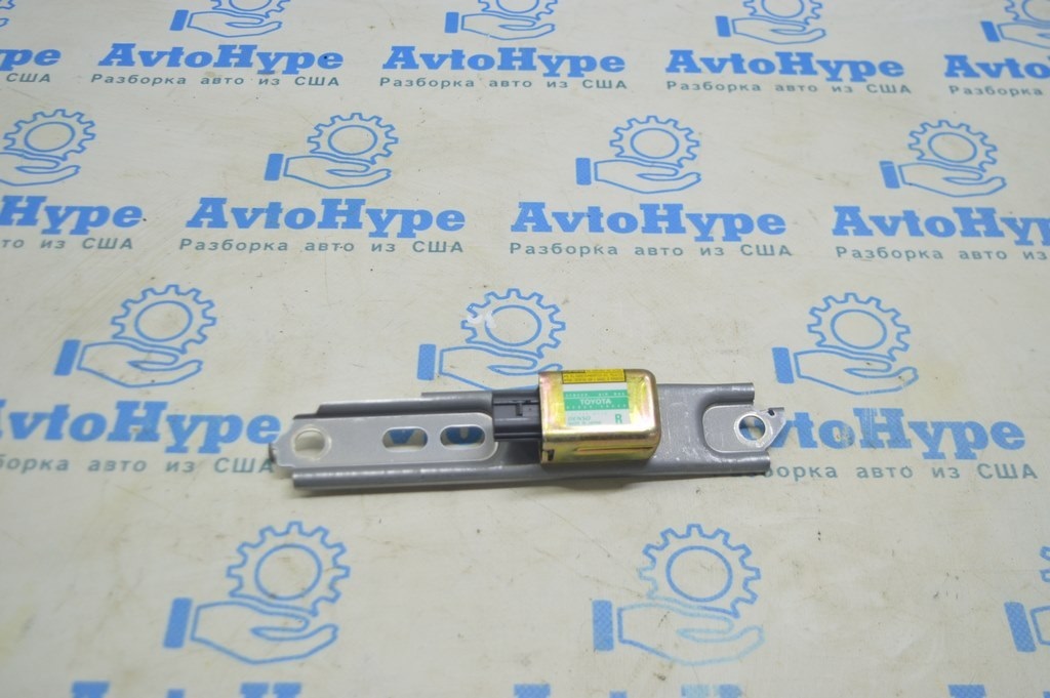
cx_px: 525
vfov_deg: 30.8
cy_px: 349
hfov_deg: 45.0
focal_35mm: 44
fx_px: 1268
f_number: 4.2
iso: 400
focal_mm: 29
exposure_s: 1/50
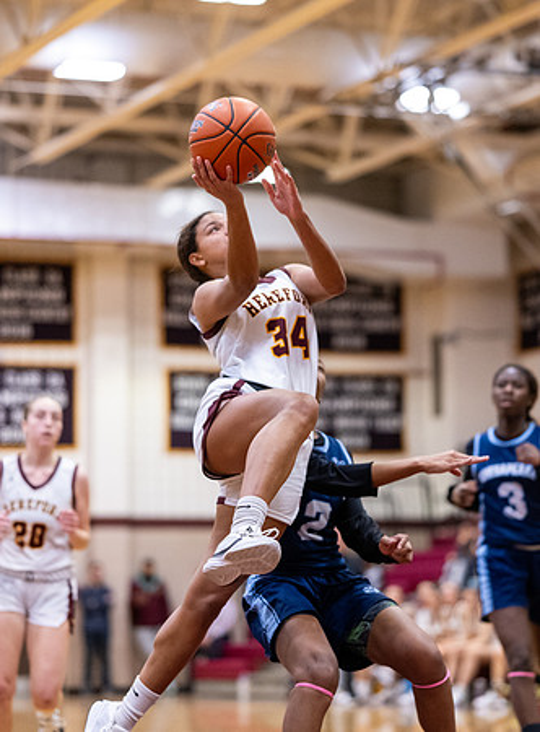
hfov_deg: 11.2
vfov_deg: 15.2
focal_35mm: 131
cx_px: 304
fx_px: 2748
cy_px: 349
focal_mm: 85
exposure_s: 1/1250
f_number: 1.8
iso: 2800
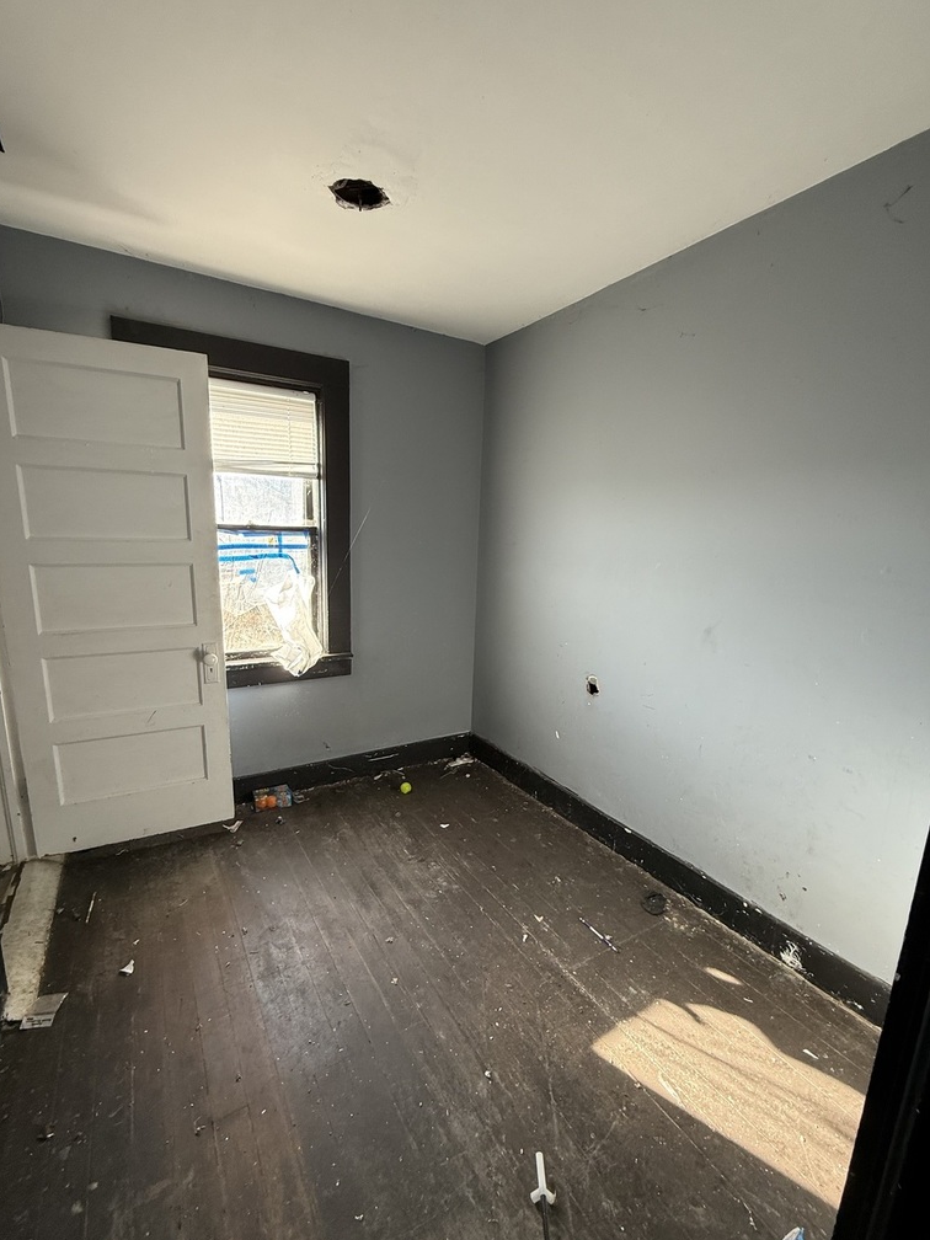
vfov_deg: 98.1
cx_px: 445
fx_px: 537
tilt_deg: -9.5
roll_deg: -1.8
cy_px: 642
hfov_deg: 81.7
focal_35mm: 15
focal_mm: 2.22
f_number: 2.2
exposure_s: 1/99
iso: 160
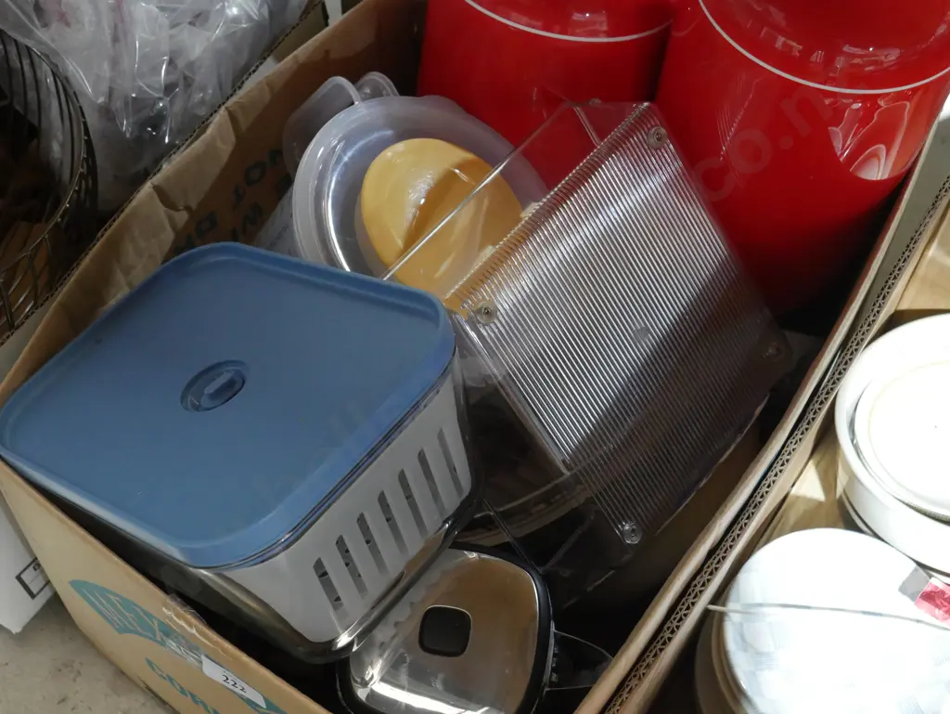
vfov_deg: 29.1
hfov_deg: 38.2
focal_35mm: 50
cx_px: 475
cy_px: 357
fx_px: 1373
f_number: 5.3
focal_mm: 25
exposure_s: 1/40
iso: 3200
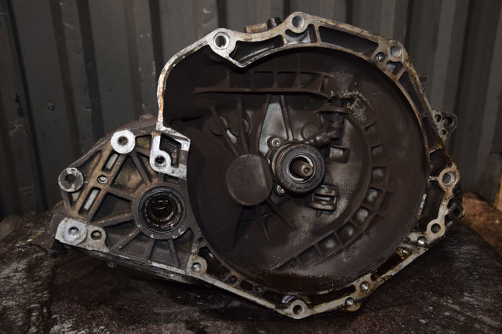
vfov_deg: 29.8
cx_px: 251
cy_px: 167
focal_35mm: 45
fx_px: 627
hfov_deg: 43.6
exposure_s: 1/60
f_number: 5
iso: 800
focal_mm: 30
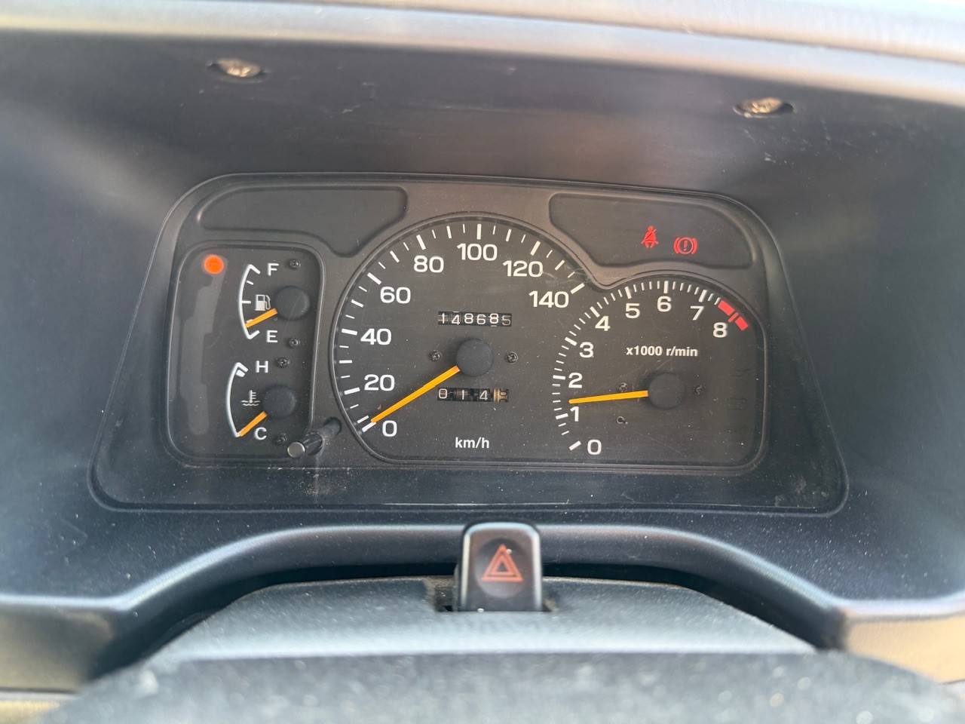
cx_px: 482
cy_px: 362
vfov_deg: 56.8
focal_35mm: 24
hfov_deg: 71.6
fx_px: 669
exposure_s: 1/82
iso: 200
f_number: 1.78
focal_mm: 6.76
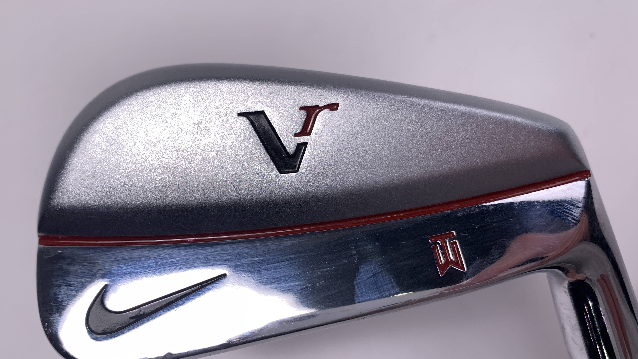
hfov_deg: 64.3
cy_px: 207
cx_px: 310
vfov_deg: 38.8
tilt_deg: -70.1
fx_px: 507
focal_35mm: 30
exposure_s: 1/428
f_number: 1.8
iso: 25
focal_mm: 4.25
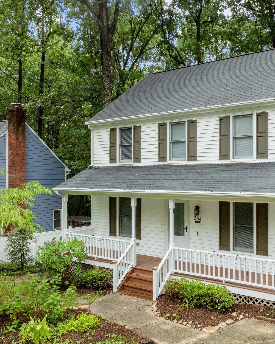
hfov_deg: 45.2
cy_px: 168
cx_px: 181
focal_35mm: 32
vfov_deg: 55.6
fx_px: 325
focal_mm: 12.29
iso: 390
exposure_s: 1/15
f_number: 5.6
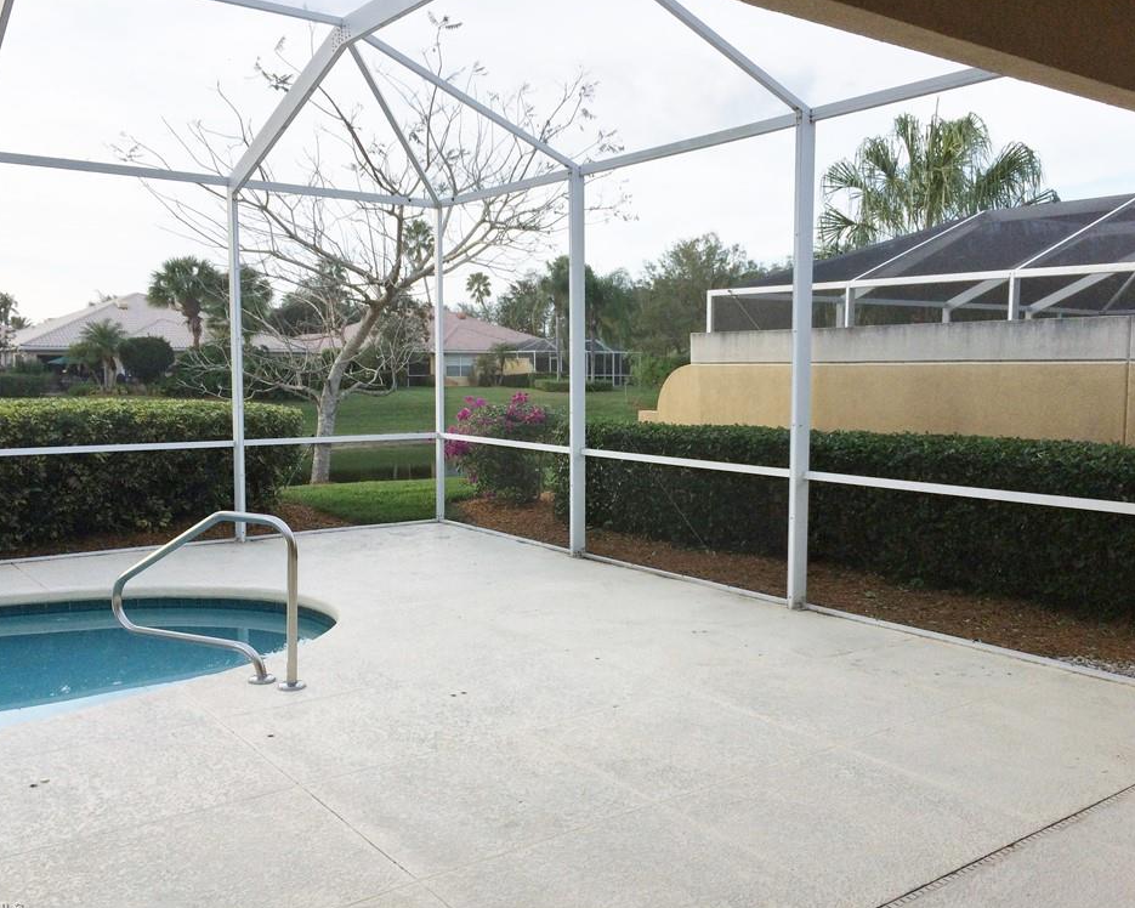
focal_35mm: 31
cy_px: 454
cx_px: 555
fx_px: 1041
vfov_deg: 47.1
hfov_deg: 57.2
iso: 32
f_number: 2.2
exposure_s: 1/1001
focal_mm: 4.15
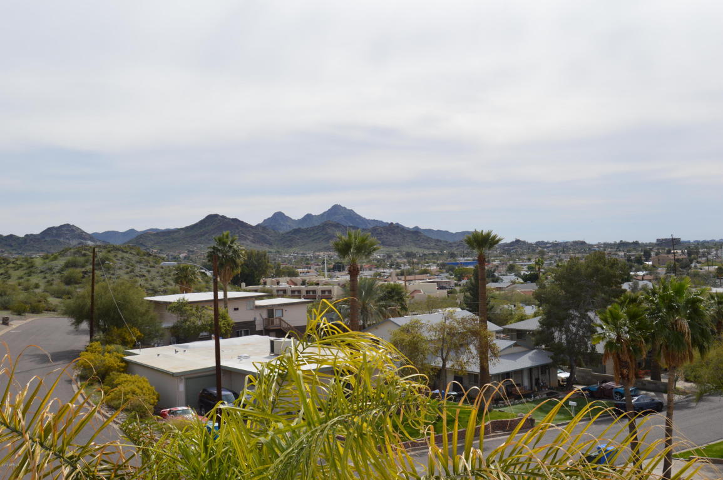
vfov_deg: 38.3
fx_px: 692
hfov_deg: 55.1
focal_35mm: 34
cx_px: 362
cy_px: 240
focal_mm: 23
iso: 100
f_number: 9
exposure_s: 1/320
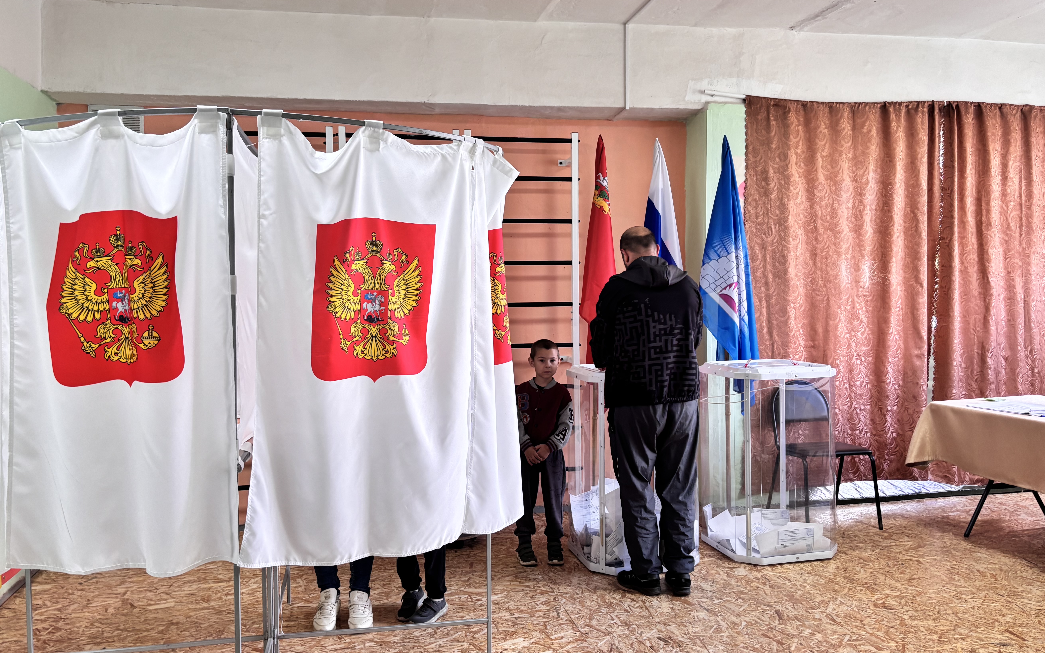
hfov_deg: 62.9
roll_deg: +0.9
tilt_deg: -2.0
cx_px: 508
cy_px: 325
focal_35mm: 30
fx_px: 854
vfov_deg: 41.8
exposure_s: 1/60
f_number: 1.6
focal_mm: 5.96
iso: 160
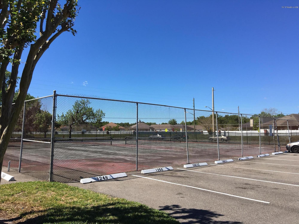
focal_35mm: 29
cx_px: 150
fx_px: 250
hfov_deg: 61.7
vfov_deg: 48.2
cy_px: 112
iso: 25
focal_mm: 4.15
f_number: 2.2
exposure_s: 1/1451
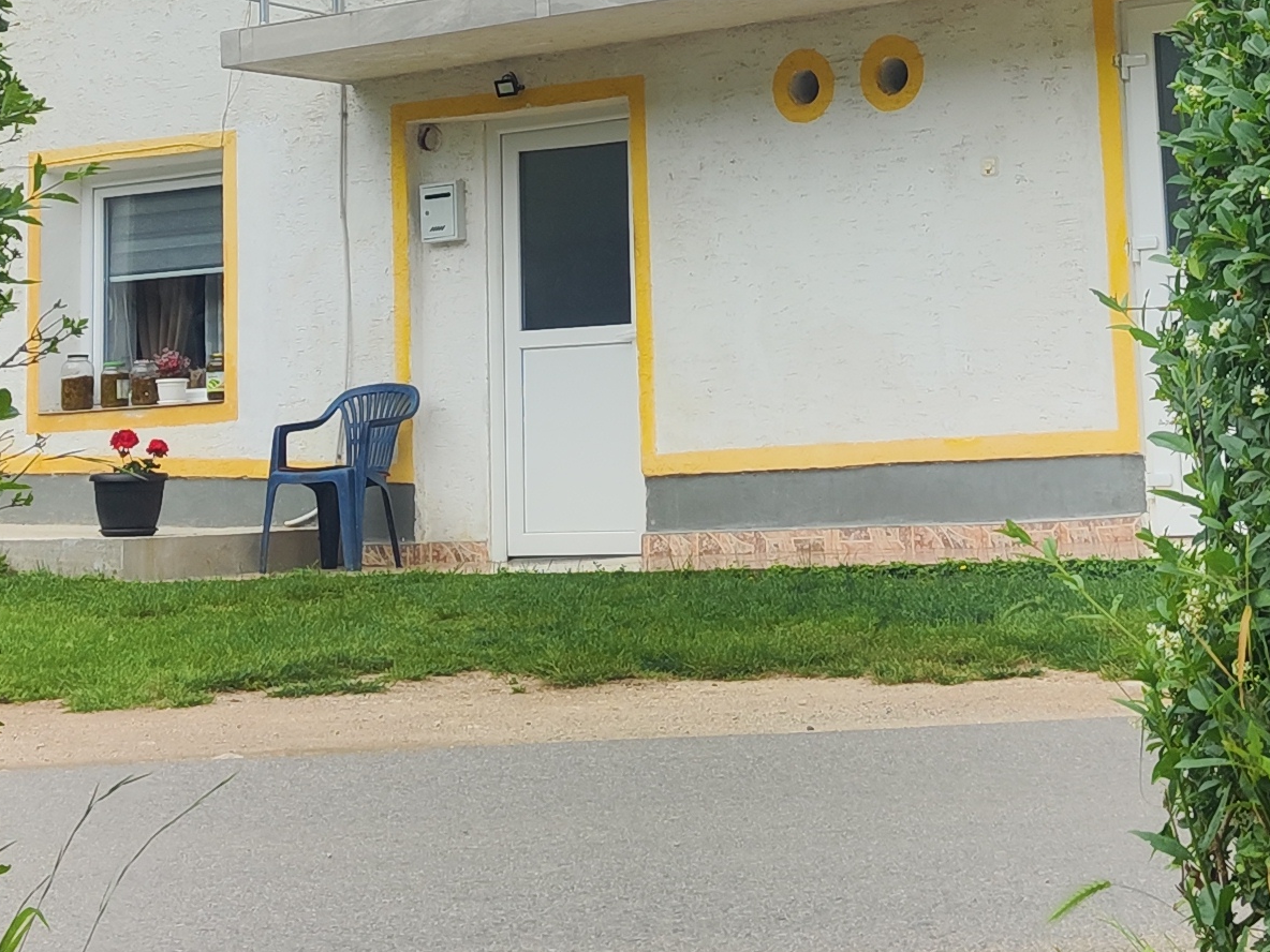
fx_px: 3045
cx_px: 705
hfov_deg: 23.5
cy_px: 14
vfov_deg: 17.4
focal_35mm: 83
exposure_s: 1/3111
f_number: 1.88
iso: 50
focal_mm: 5.59
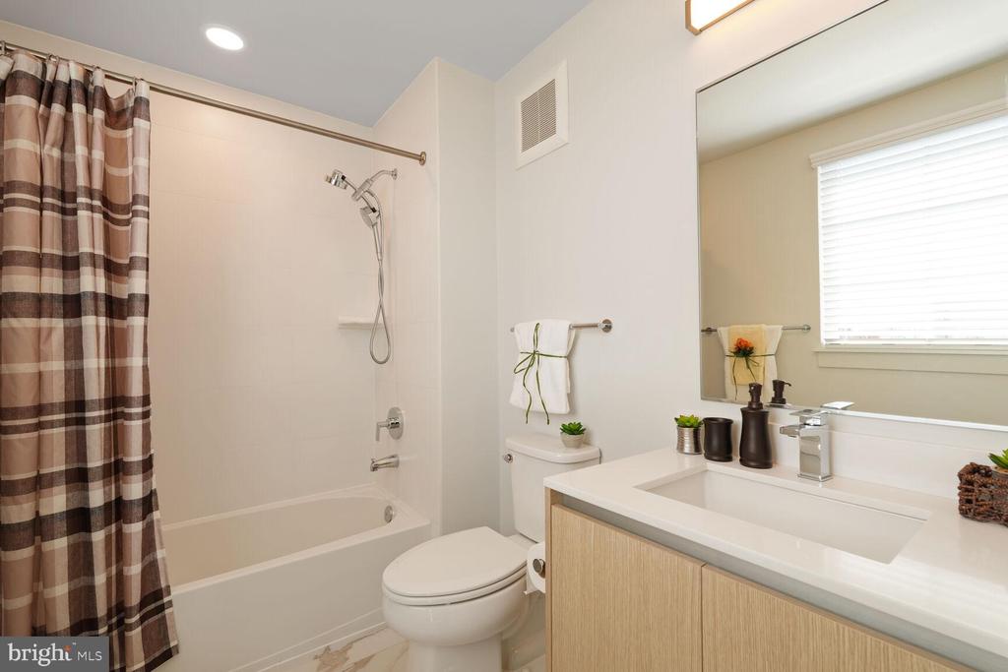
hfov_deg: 96.7
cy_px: 336
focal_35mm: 16
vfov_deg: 73.8
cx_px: 504
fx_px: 448
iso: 200
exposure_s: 1/13
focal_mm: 16
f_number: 8
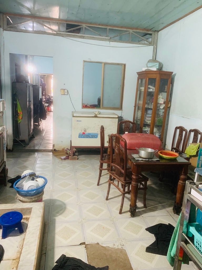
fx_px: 202
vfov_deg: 67.3
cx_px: 101
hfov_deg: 53.1
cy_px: 135
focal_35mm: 26
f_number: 1.8
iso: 400
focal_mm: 4.25
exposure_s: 1/60
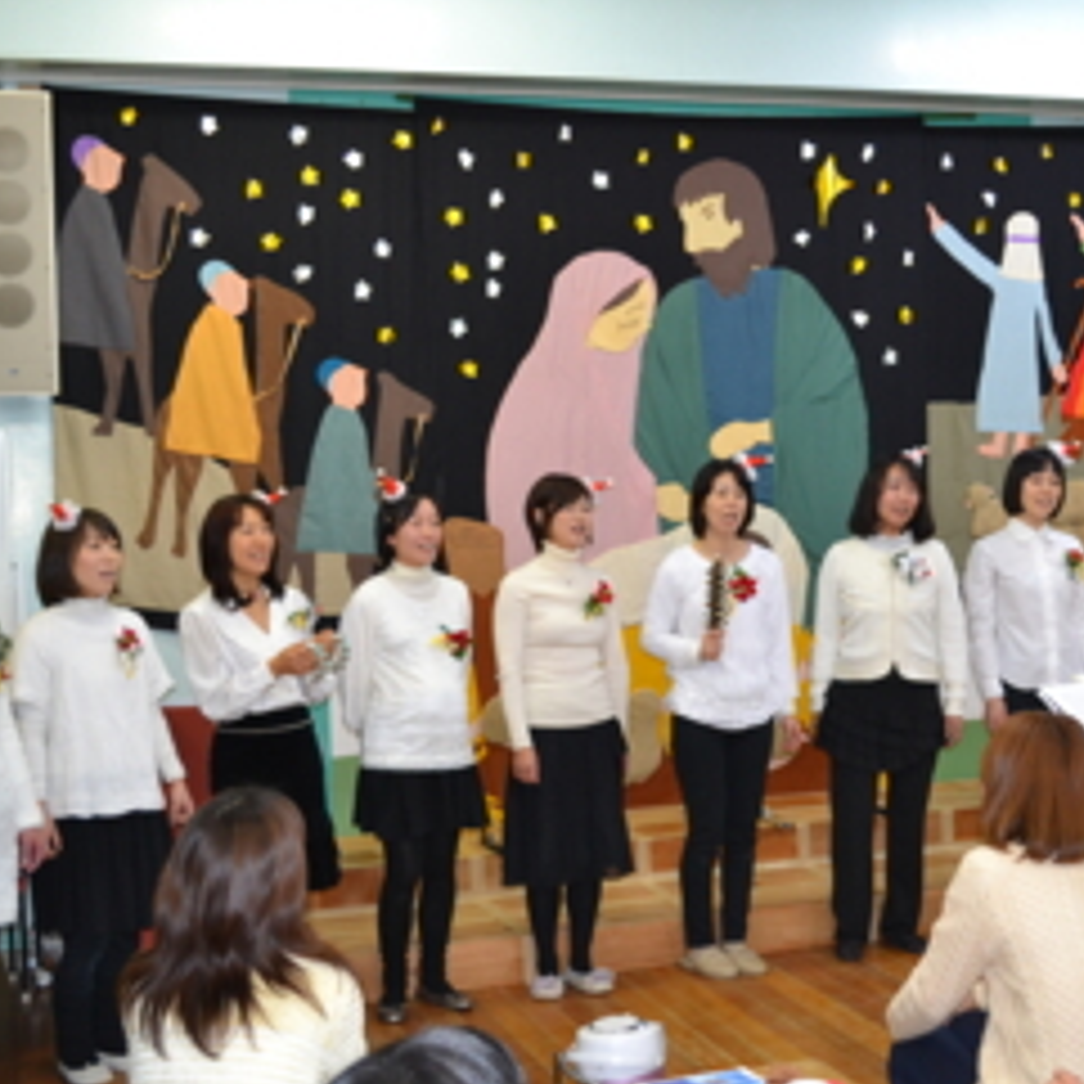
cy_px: 533
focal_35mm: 55
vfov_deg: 31.1
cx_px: 684
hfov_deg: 30.9
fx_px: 1949
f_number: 4.2
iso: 1000
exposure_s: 1/60
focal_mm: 26
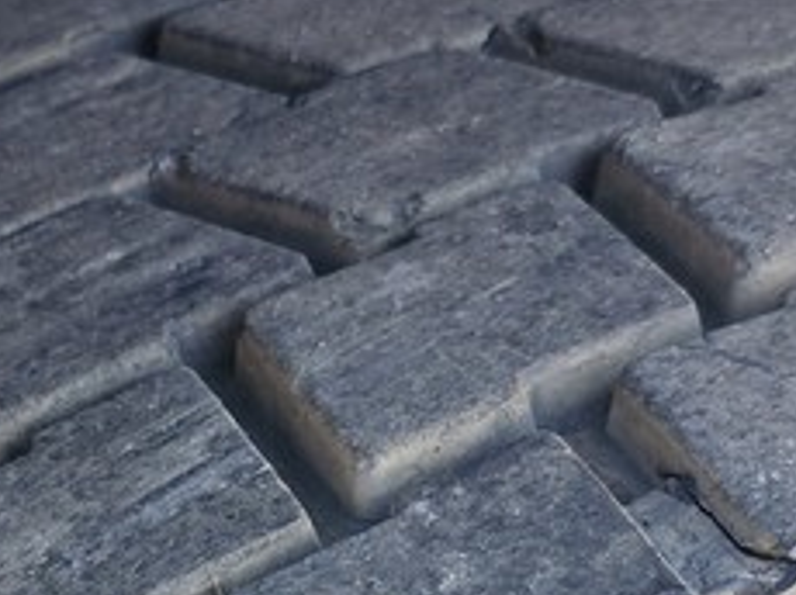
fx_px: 2619
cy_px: 681
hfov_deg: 17.1
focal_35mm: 114
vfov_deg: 12.7
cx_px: 144
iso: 100
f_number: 1.8
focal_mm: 5.54
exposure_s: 1/180
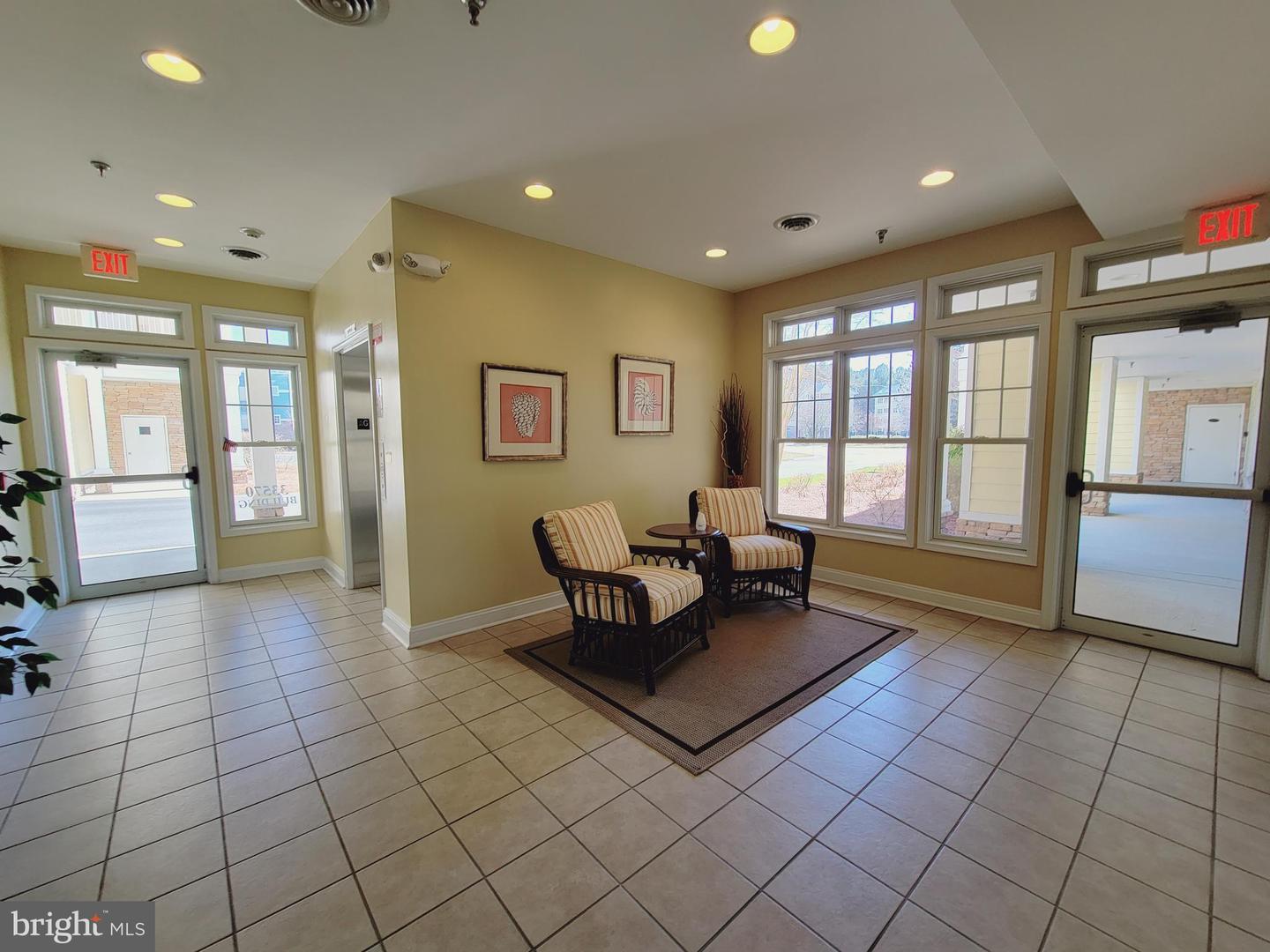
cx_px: 635
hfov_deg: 106.2
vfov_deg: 89.9
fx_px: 477
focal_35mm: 13
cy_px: 476
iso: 100
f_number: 2.2
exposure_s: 1/120
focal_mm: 2.2
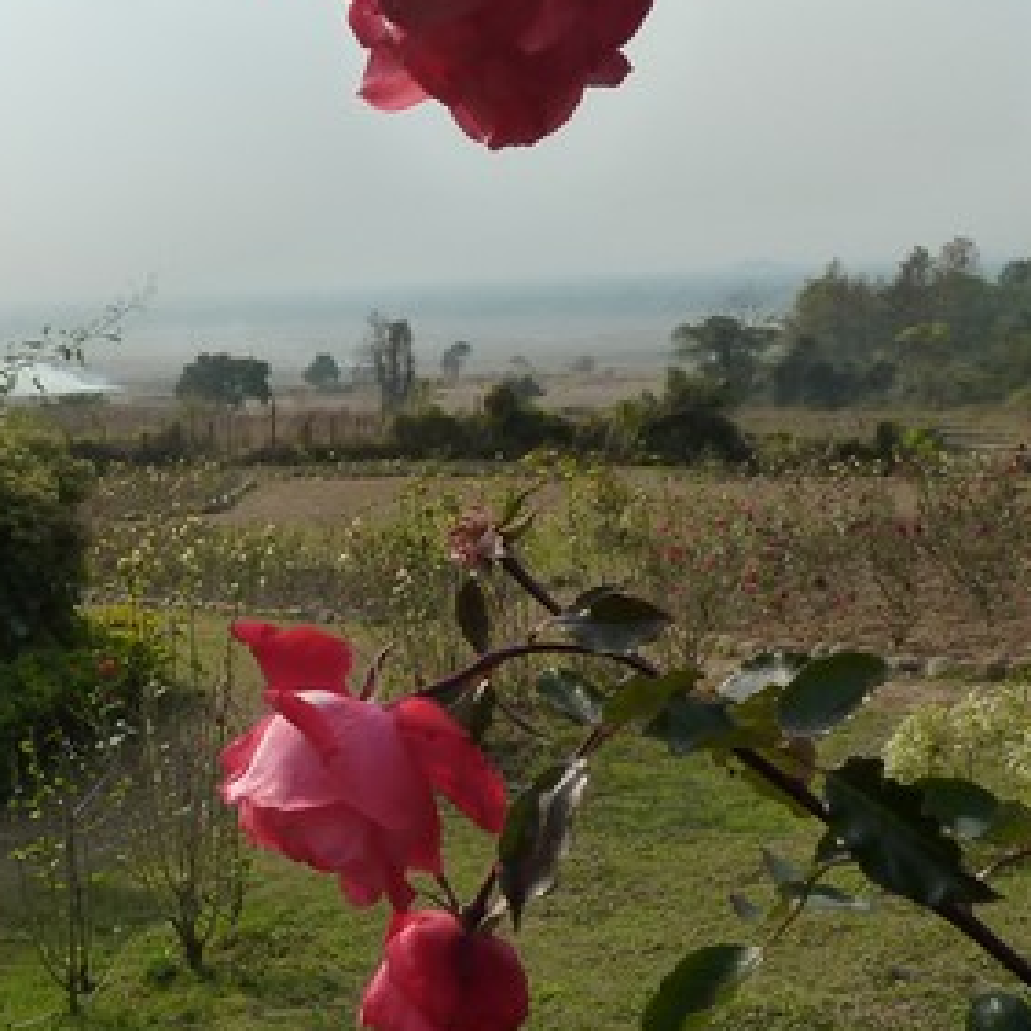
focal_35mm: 55
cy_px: 383
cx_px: 62
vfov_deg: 30.9
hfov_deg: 29.5
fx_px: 1853
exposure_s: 1/500
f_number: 5
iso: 125
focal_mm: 4.1
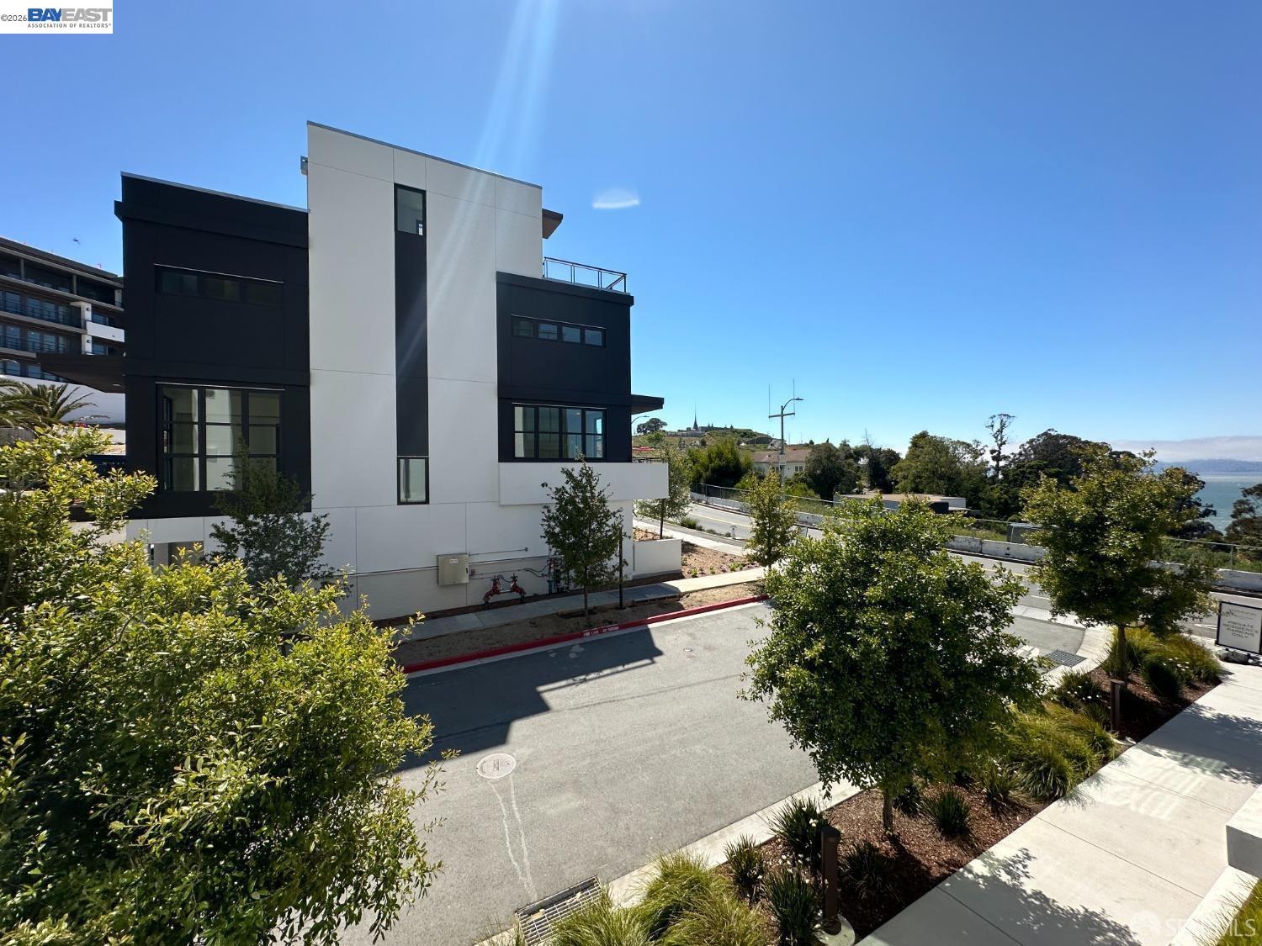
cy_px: 473
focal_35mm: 14
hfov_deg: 102.1
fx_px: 510
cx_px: 631
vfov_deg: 85.7
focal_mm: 2.22
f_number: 2.2
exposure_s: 1/2451
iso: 50
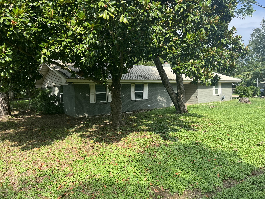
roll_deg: +1.8
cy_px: 100
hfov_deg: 67.3
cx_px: 132
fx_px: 199
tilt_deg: -3.2
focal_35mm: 26
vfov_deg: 53.1
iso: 50
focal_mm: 5.7
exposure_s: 1/1159
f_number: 1.5
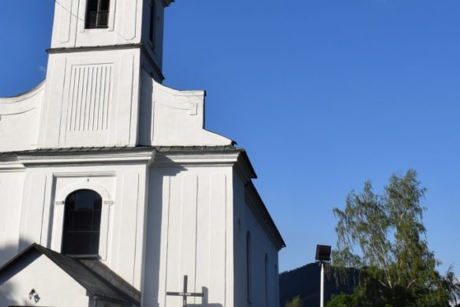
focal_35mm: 58
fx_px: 741
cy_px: 95
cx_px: 189
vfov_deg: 23.3
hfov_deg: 34.4
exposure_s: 1/400
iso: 200
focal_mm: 22
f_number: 10
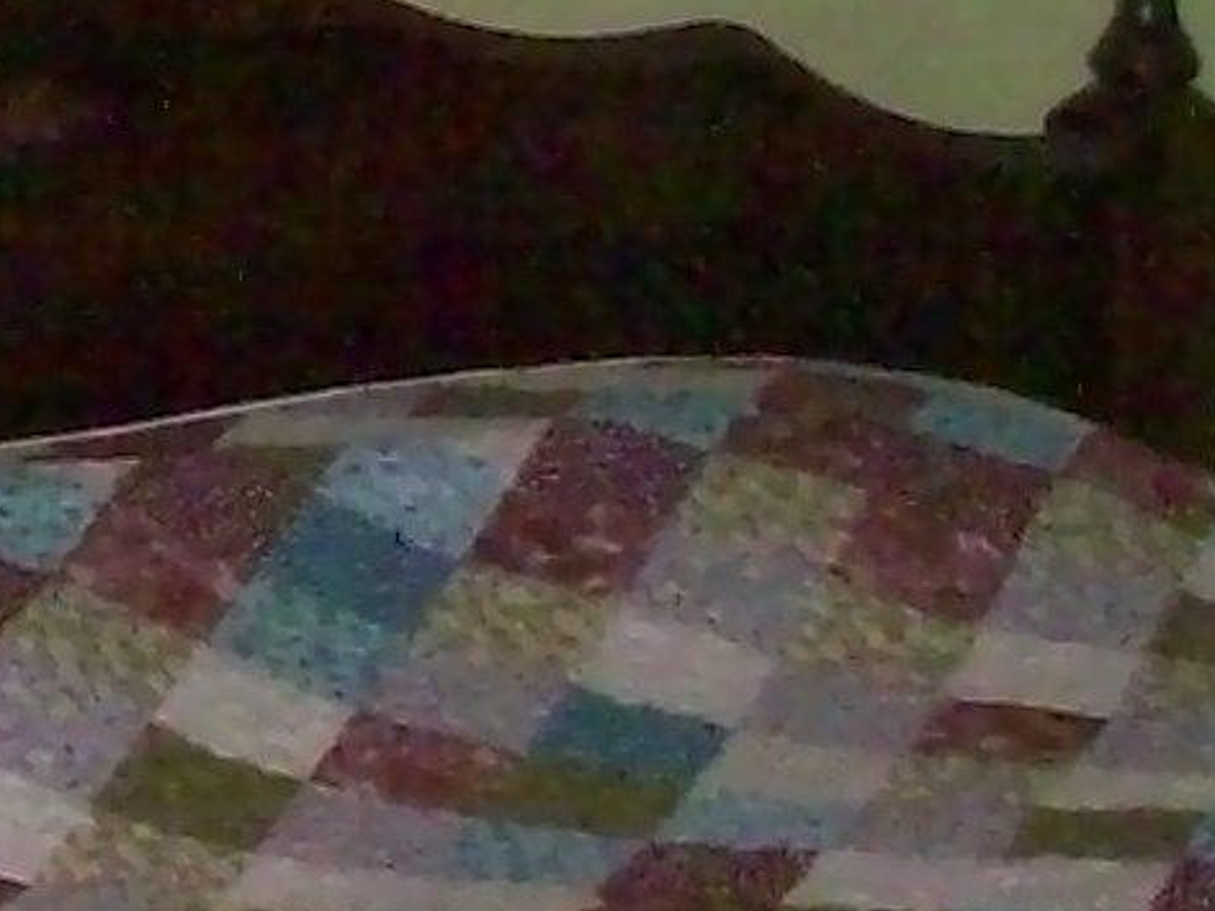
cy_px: 44
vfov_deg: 7.6
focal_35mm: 196
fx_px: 6879
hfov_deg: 9.7
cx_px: -741
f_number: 2.7
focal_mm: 6
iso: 200
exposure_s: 1/128
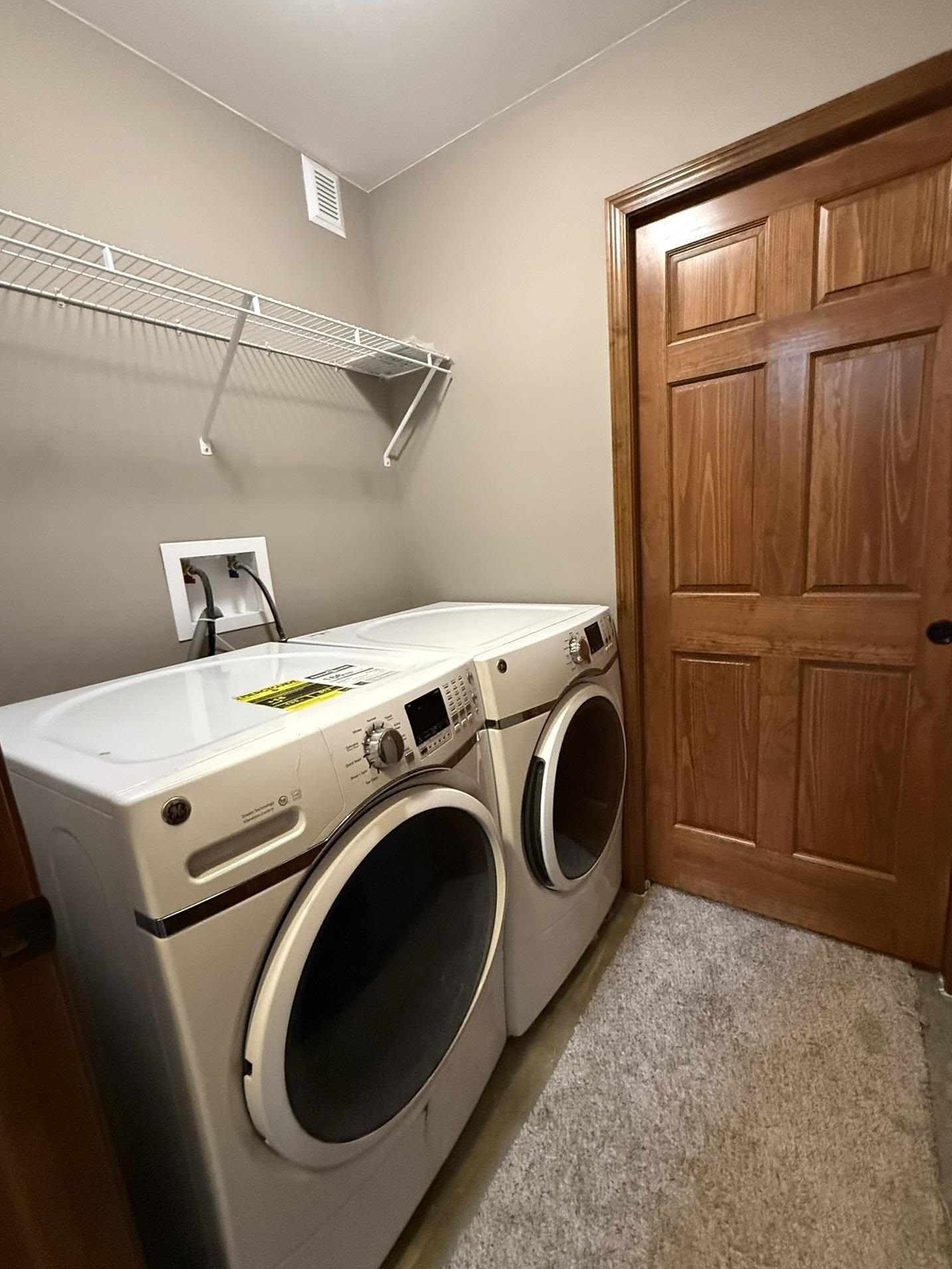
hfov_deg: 81.7
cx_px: 494
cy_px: 642
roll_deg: +4.9
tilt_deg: -11.3
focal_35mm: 15
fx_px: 550
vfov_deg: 98.2
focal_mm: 2.22
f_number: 2.2
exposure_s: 1/60
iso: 1000
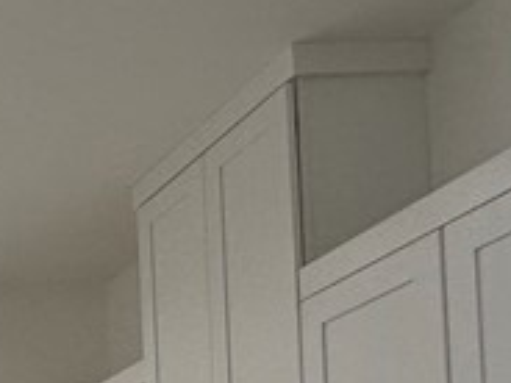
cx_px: -442
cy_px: 611
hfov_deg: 18.6
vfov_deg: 16.8
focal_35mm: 78
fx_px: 1151
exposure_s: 1/222
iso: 40
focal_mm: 2.22
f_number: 2.2
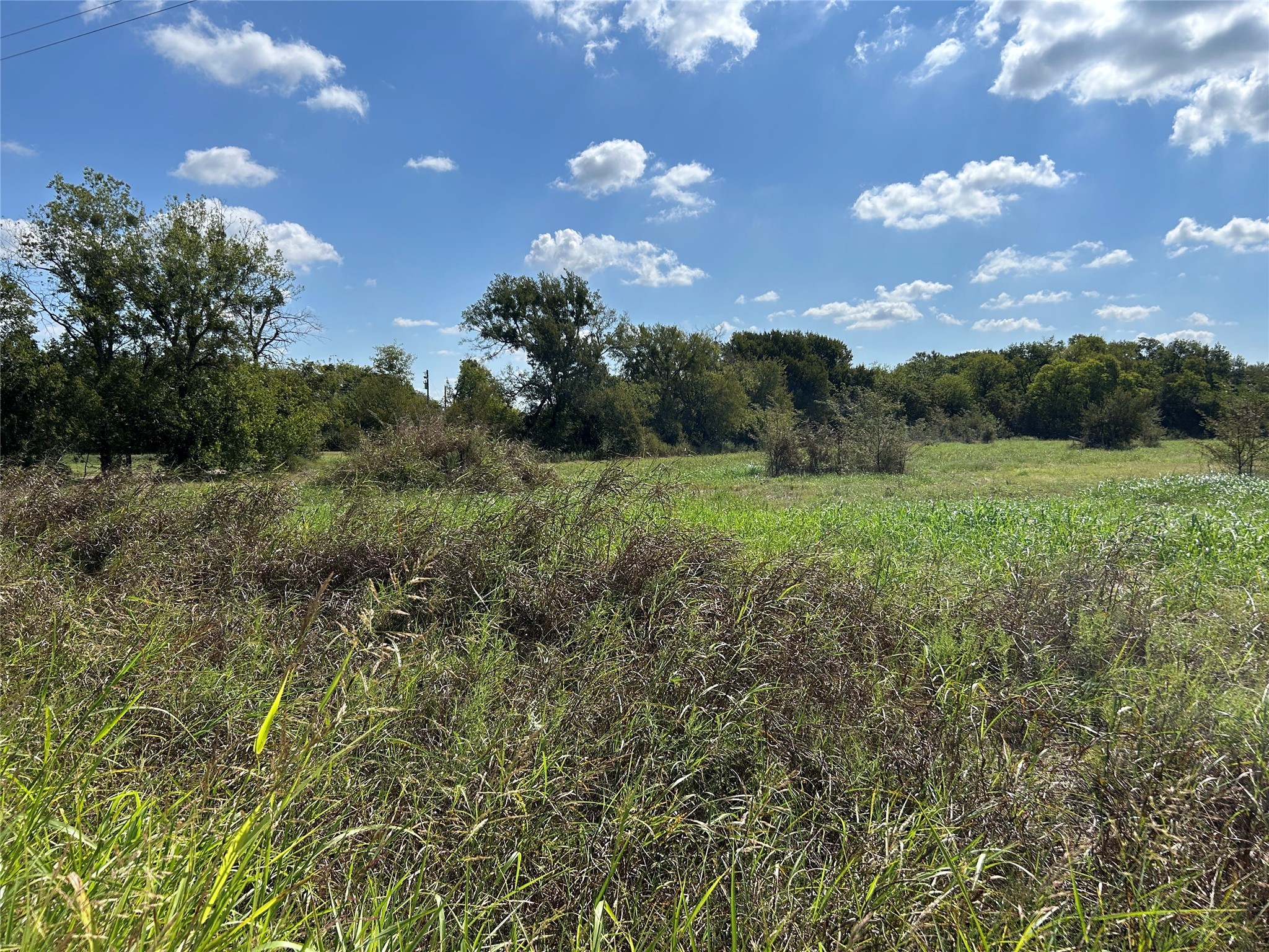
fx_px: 953
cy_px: 476
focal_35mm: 26
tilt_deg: -2.9
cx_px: 634
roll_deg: +1.8
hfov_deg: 67.3
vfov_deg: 53.1
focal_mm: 5.7
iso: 50
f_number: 1.5
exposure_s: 1/6211
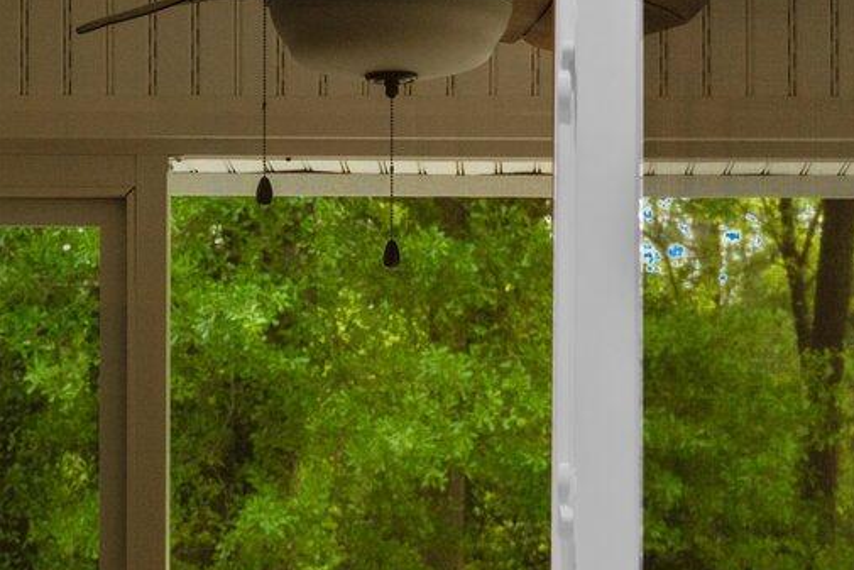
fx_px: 3369
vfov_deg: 9.6
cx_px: 594
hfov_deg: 14.4
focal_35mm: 142
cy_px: 660
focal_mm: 35
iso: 400
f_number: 8
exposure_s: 1/1.25
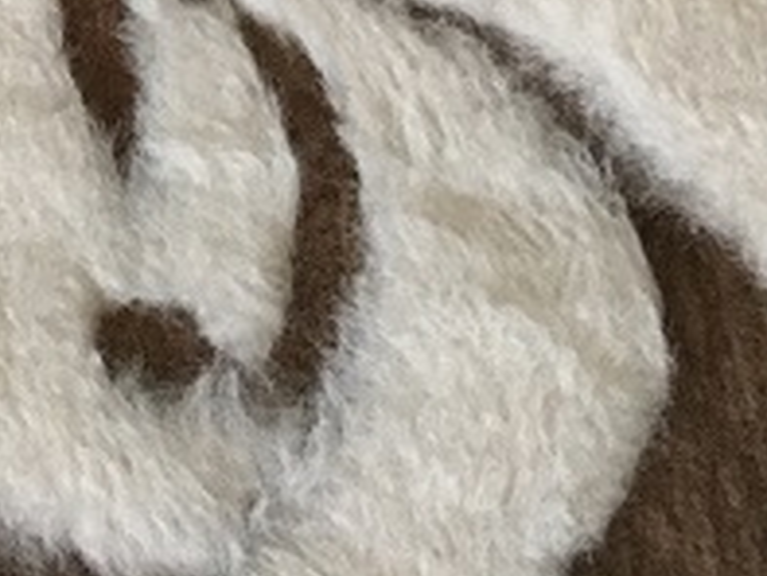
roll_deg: +3.1
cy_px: -872
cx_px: -249
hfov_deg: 12.9
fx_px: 3259
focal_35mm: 147
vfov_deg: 9.0
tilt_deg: -35.5
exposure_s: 1/33
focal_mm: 4.15
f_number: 2.2
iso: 160
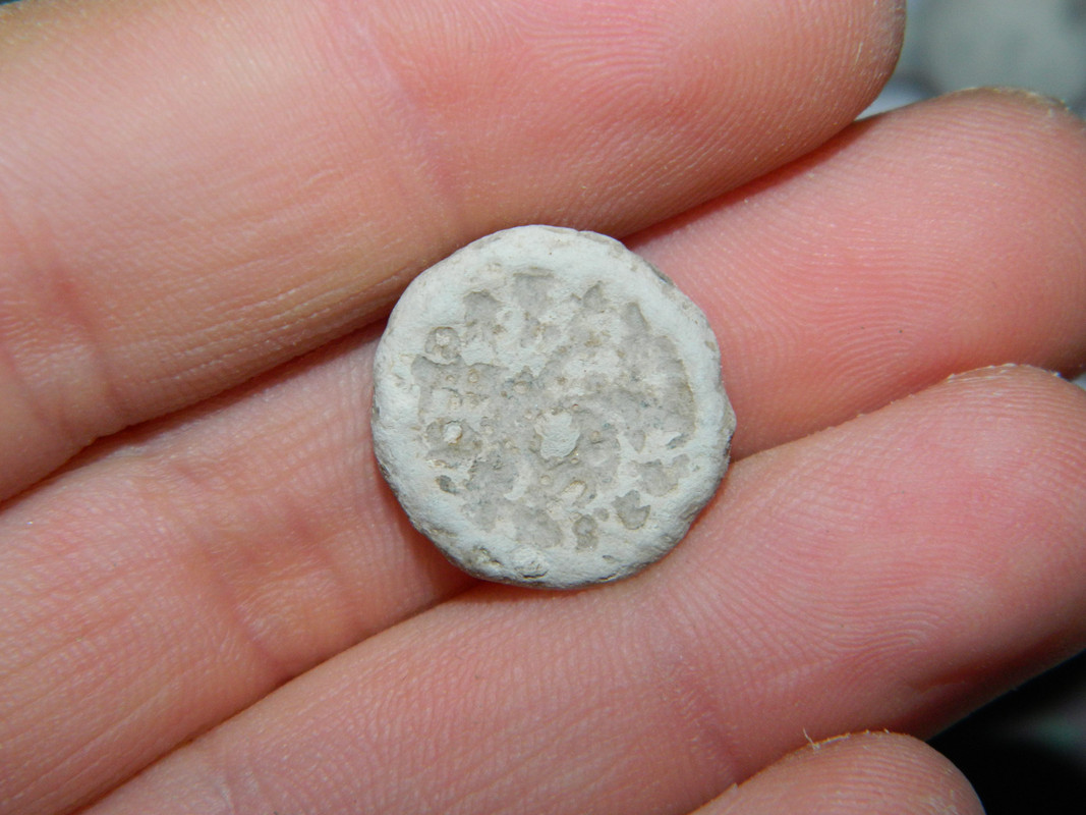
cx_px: 543
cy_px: 408
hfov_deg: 23.3
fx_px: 2635
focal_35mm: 84
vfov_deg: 17.6
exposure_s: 1/50
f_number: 11.9
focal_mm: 15.1
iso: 200
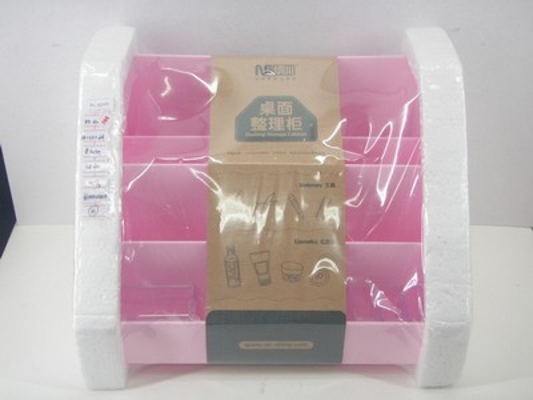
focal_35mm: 51
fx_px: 785
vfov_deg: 28.6
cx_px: 266
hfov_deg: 37.5
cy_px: 200
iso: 200
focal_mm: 9.13
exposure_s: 1/30
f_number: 4
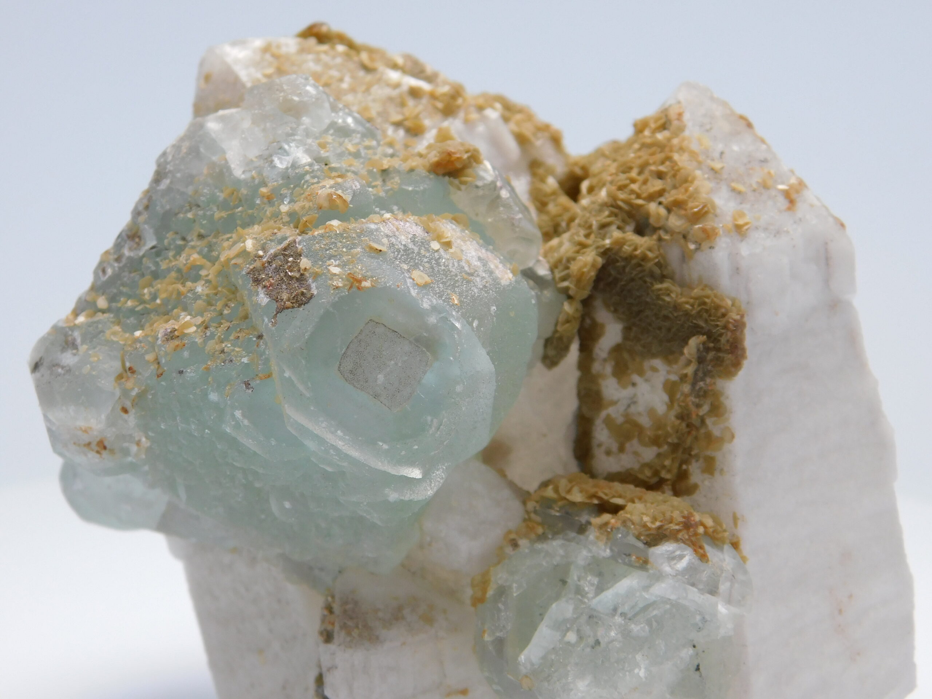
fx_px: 1589
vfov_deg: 24.8
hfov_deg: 32.7
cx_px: 466
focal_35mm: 59
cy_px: 350
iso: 125
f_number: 4
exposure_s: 1/160
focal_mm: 10.4
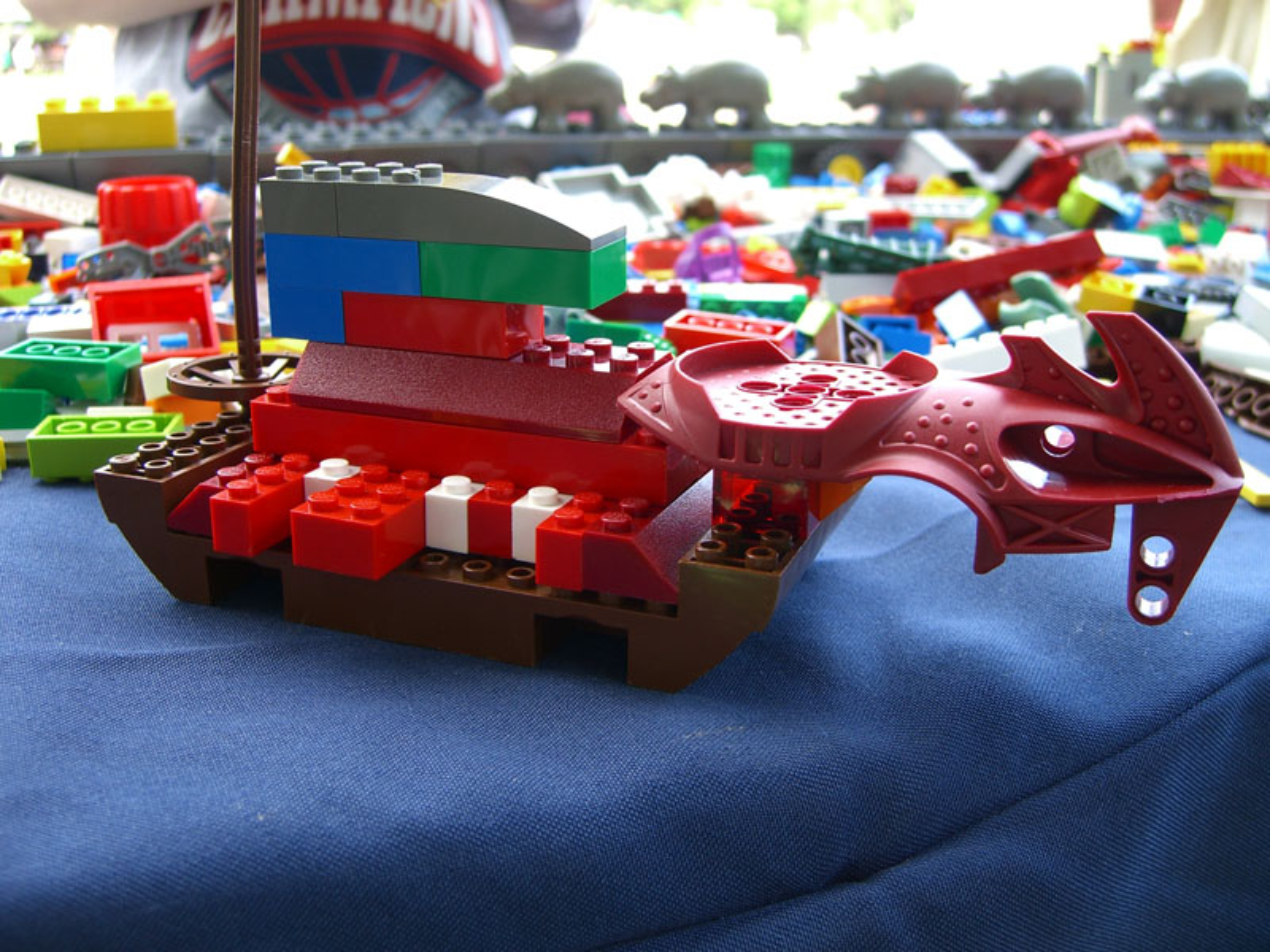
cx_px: 635
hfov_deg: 49.0
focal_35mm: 38
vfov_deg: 37.7
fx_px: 1394
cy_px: 476
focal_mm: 7.9
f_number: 2.8
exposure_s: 1/100
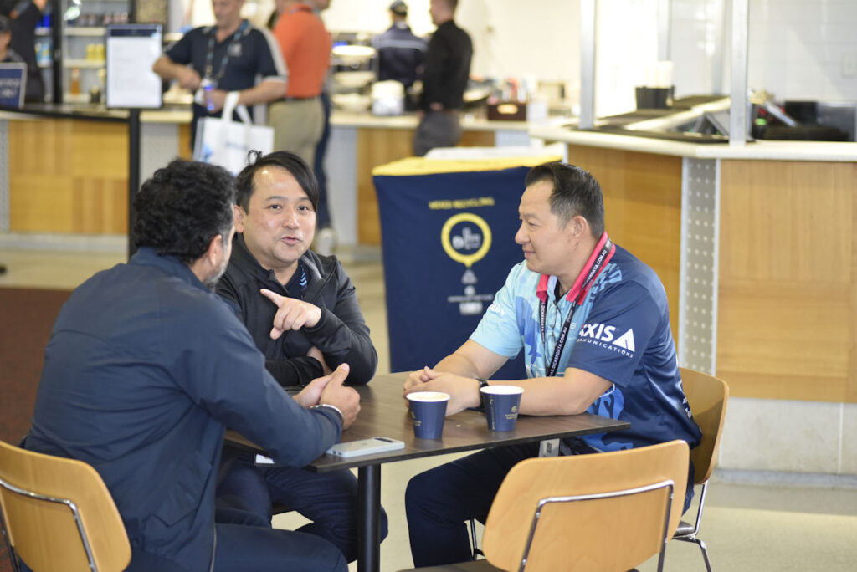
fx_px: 2382
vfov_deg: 13.7
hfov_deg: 20.4
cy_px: 286
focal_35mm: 100
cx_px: 428
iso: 2200
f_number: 2.8
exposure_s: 1/125
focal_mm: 100
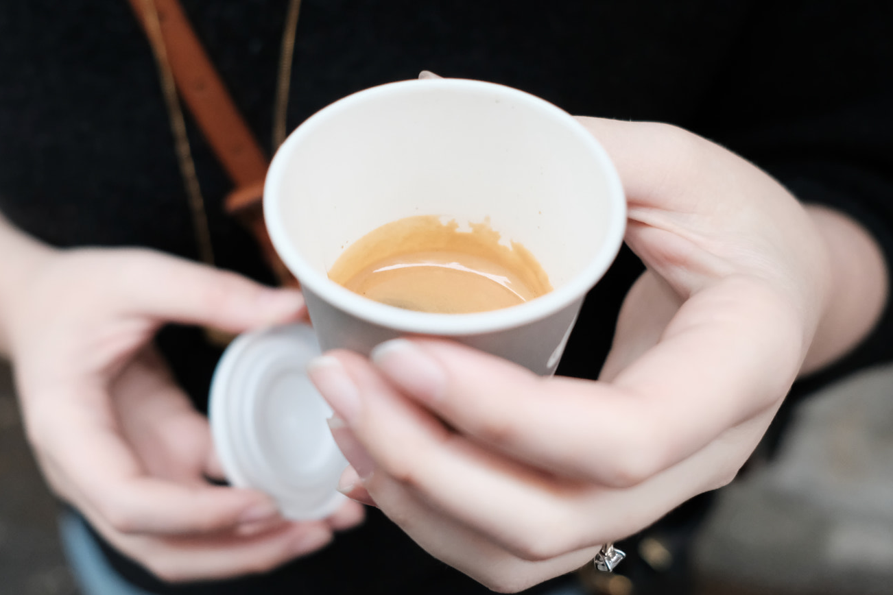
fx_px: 1067
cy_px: 338
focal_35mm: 43
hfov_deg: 45.4
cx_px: 429
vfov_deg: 31.1
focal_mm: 23
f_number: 2.8
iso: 3200
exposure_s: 1/200
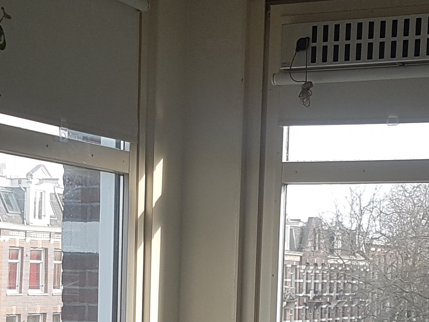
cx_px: 209
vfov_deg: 15.0
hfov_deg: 20.2
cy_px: 331
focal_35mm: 97
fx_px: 1202
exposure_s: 1/171
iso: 40
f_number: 1.7
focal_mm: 4.2
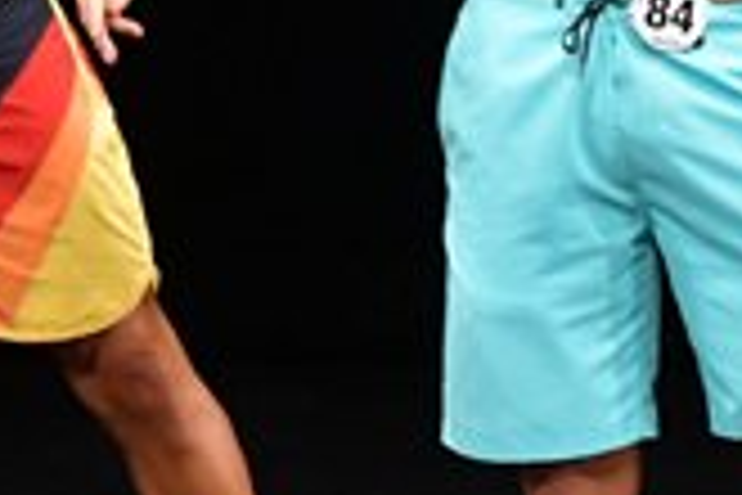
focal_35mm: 1196
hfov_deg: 1.7
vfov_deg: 1.1
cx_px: 821
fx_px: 24649
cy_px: -4
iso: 3200
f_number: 5.6
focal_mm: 170
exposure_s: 1/400
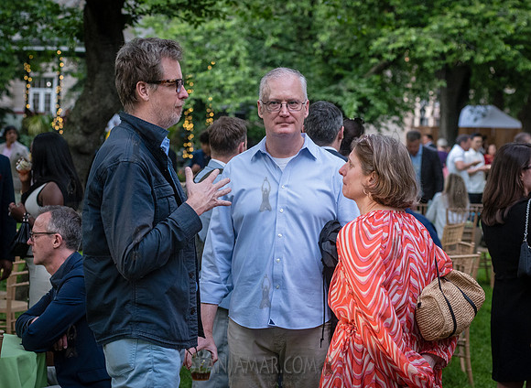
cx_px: 281
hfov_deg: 19.2
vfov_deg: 14.1
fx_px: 1572
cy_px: 156
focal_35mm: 103
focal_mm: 80
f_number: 5
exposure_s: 1/500
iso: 2000
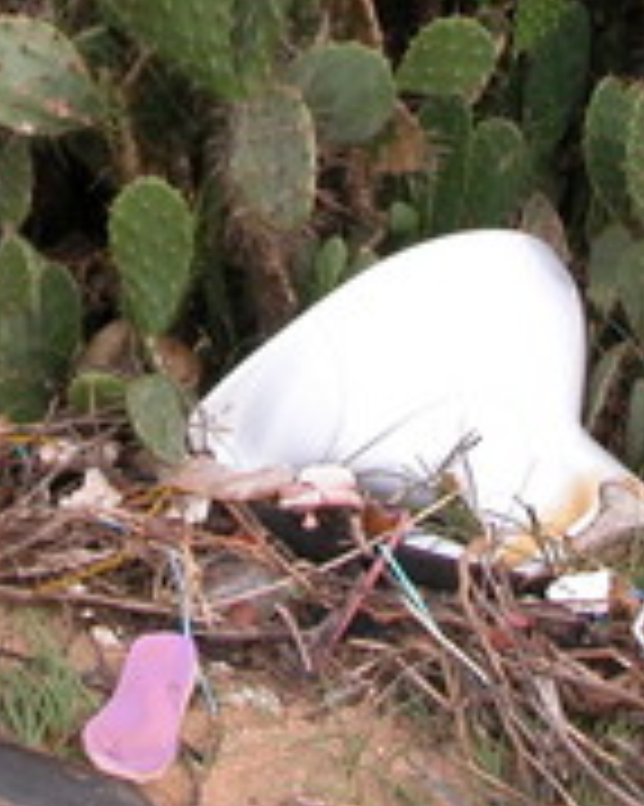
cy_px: -5
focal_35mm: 122
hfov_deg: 12.6
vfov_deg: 15.5
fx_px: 2909
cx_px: 230
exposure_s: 1/259
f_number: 5.6
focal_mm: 8.9
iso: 100
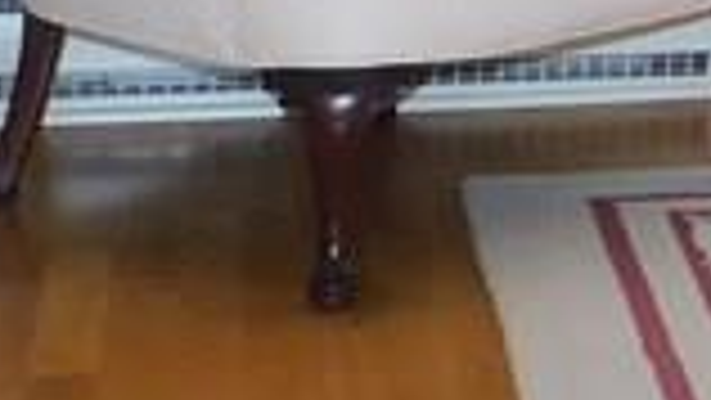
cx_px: 1440
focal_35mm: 162
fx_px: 3055
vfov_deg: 7.1
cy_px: -490
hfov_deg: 11.8
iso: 200
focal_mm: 4
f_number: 3
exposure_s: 1/30
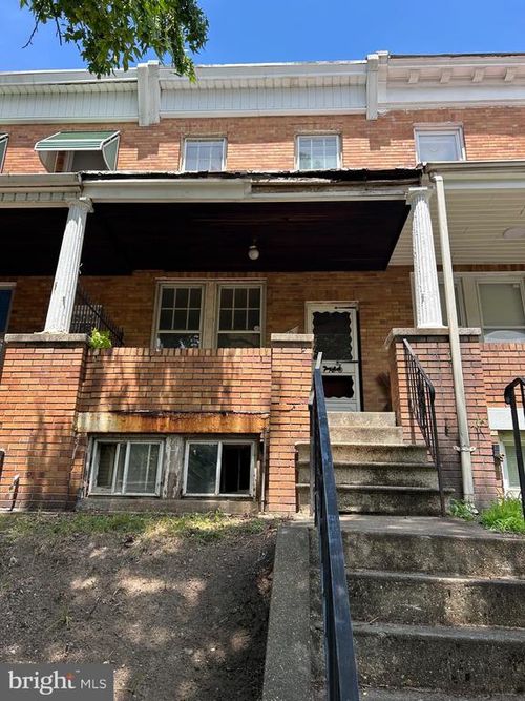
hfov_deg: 53.0
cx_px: 262
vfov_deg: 67.3
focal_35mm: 26
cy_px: 350
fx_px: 526
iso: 50
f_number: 1.5
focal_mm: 5.7
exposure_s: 1/1079
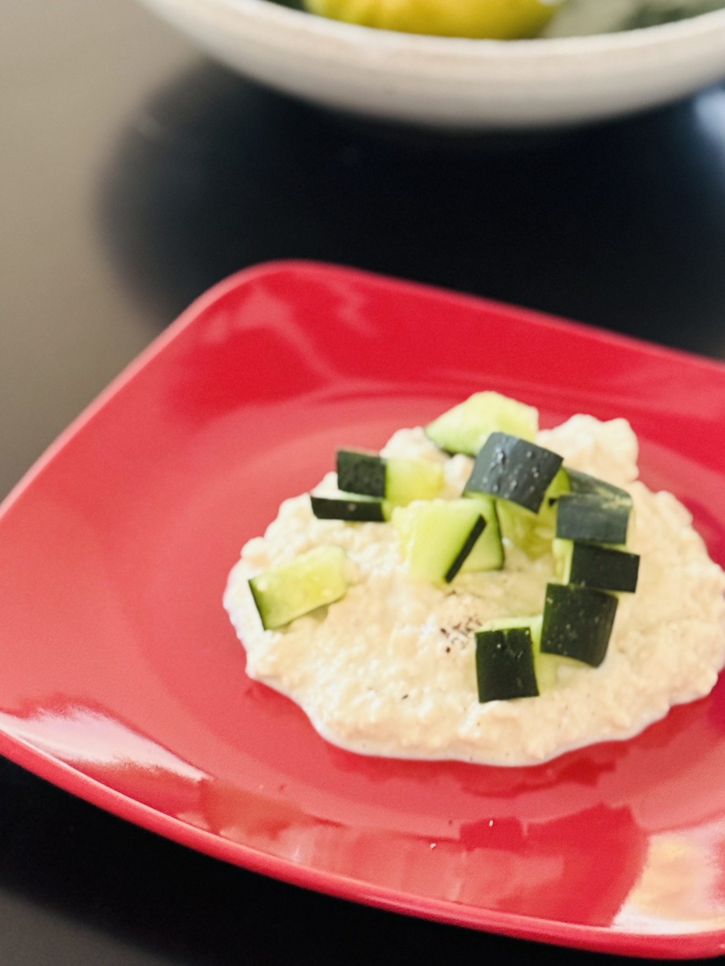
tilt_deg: -37.9
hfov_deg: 30.3
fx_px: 1341
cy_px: 483
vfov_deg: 39.7
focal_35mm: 48
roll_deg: -3.2
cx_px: 362
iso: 500
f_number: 1.78
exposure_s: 1/31
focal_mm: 6.76
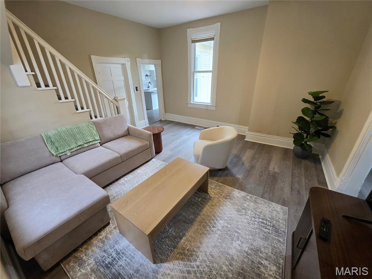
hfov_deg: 106.2
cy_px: 140
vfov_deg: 89.9
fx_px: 140
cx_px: 186
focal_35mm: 13
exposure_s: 1/55.8
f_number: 1.9
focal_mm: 2.2
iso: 160
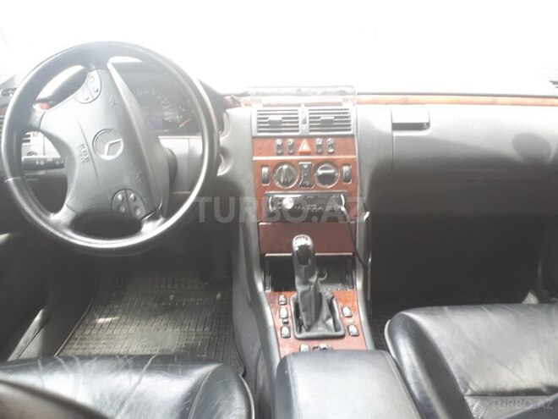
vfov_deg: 51.4
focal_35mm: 27
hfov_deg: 65.3
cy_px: 210
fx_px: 435
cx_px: 279
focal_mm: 3.6
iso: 64
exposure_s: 1/33
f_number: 1.9
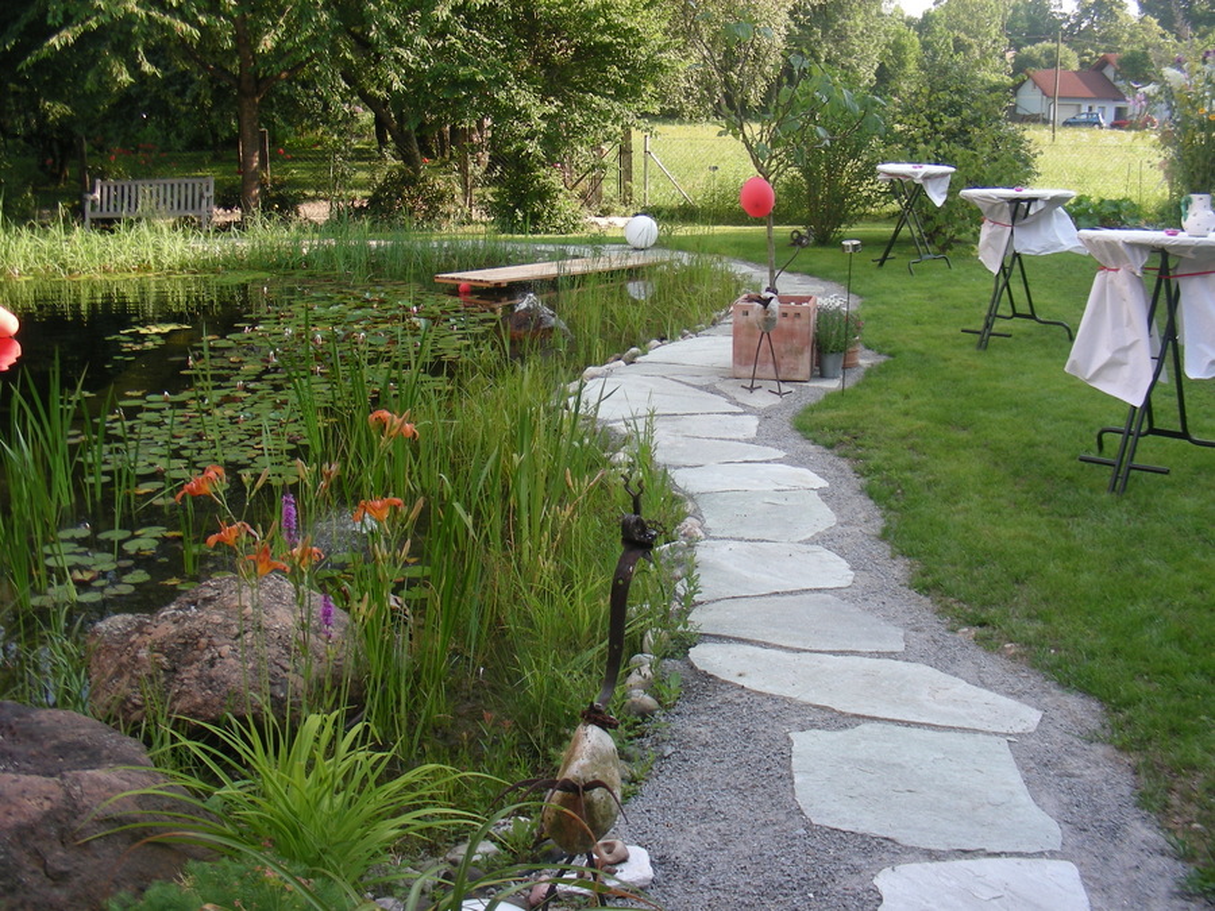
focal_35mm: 38
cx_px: 608
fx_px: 1334
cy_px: 456
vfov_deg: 37.7
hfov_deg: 49.0
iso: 50
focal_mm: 6.3
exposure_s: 1/109
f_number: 3.5
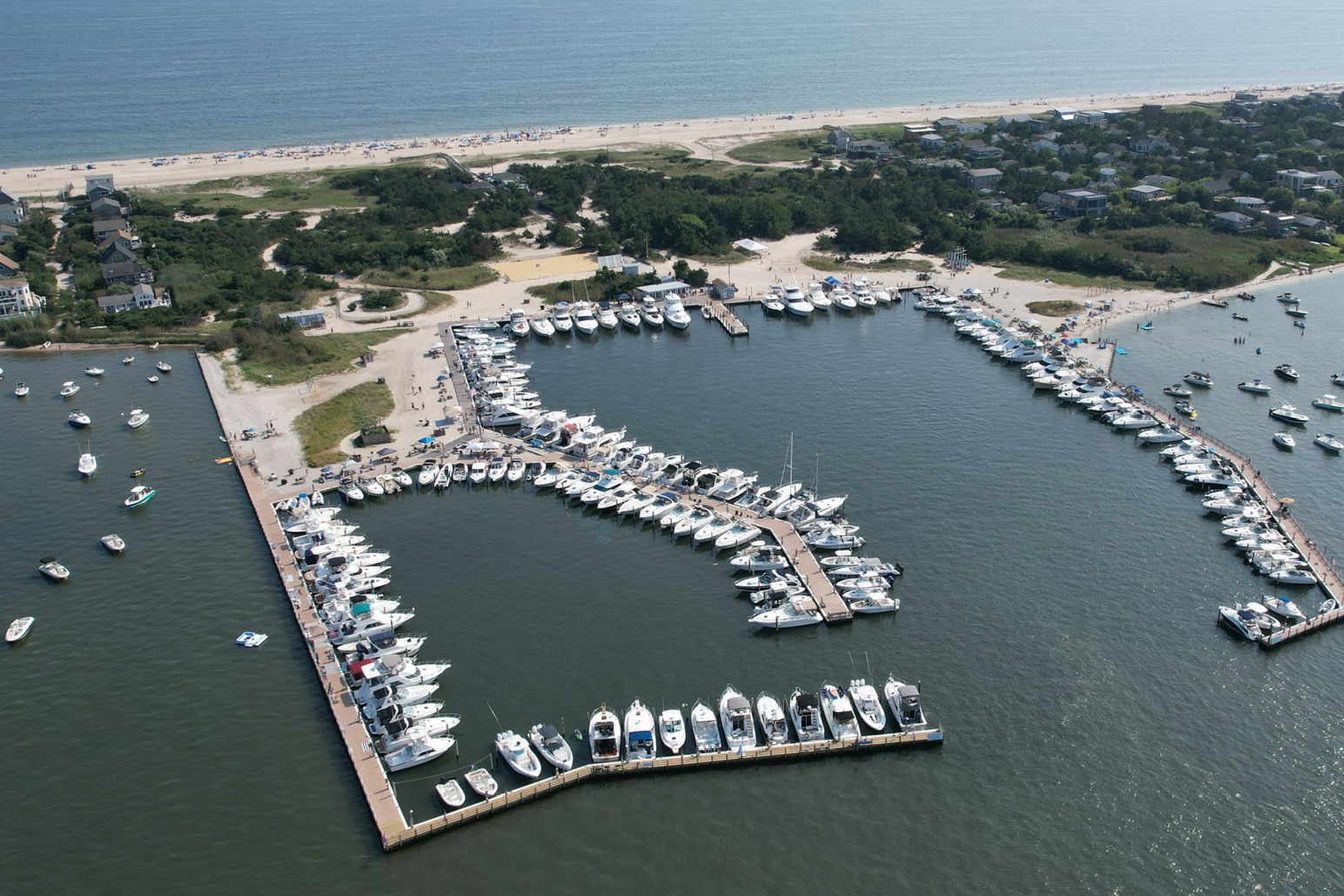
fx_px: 1232
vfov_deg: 39.9
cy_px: 481
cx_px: 782
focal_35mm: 33
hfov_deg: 56.9
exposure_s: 1/3000
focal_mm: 8.38
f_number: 2.8
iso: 140
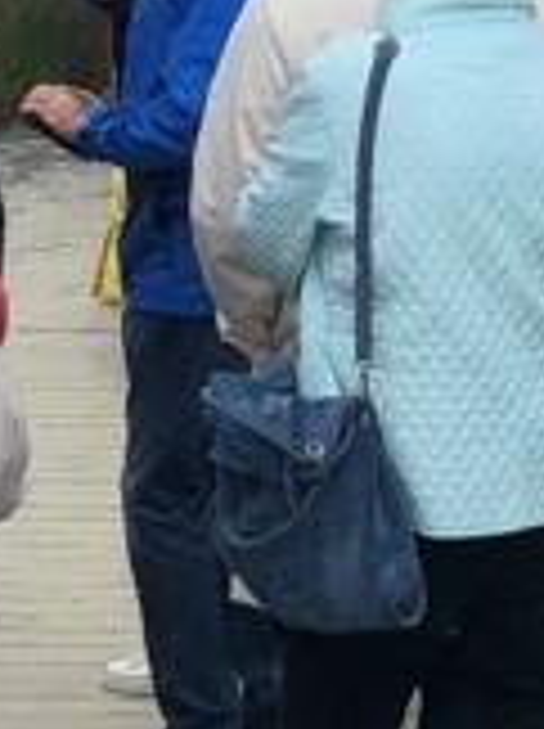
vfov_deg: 9.4
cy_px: -50
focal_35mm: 208
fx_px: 4370
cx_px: -279
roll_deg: +2.8
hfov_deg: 7.0
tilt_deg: -6.6
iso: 20
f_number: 1.8
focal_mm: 4
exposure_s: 1/706
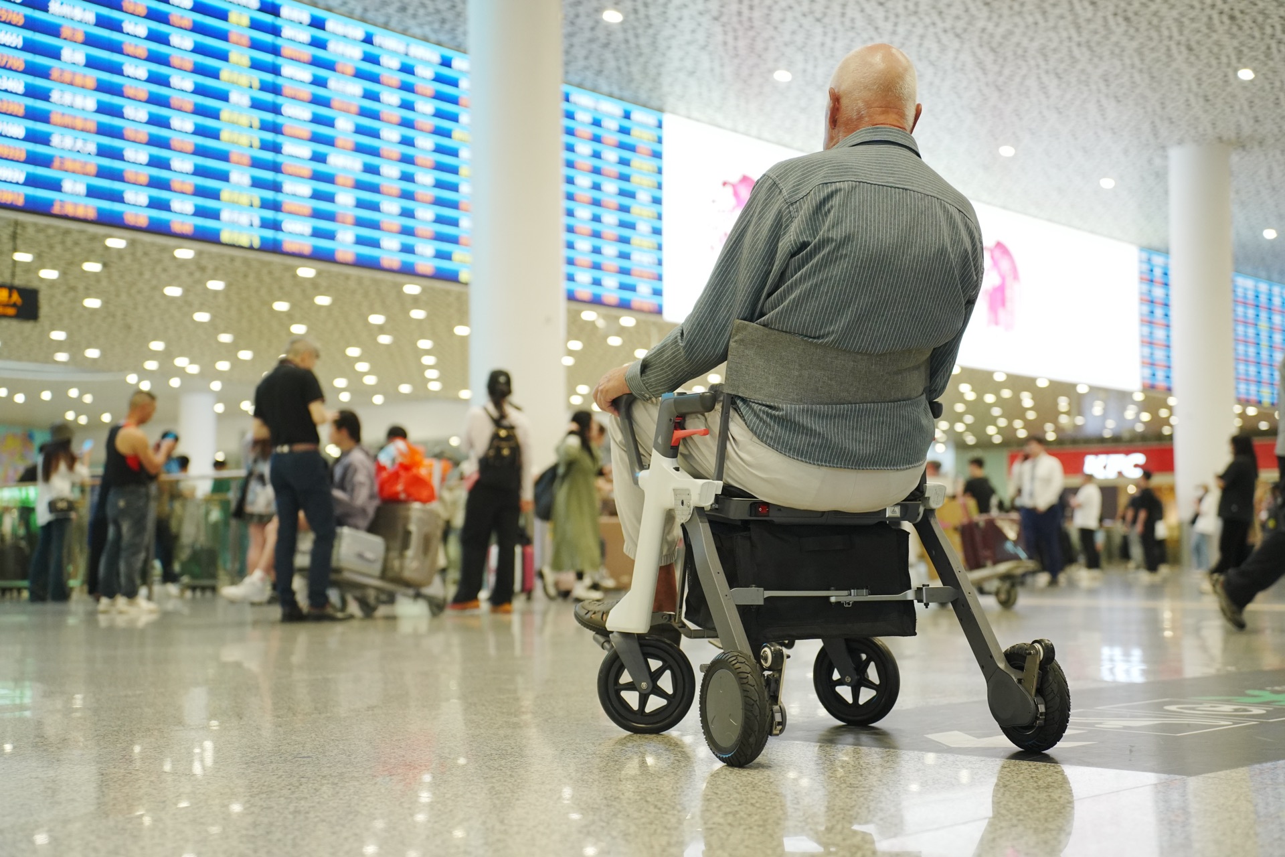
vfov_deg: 27.0
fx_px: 1785
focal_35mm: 50
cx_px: 642
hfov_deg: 39.6
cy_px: 428
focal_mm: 50
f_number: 2.8
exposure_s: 1/250
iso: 2500
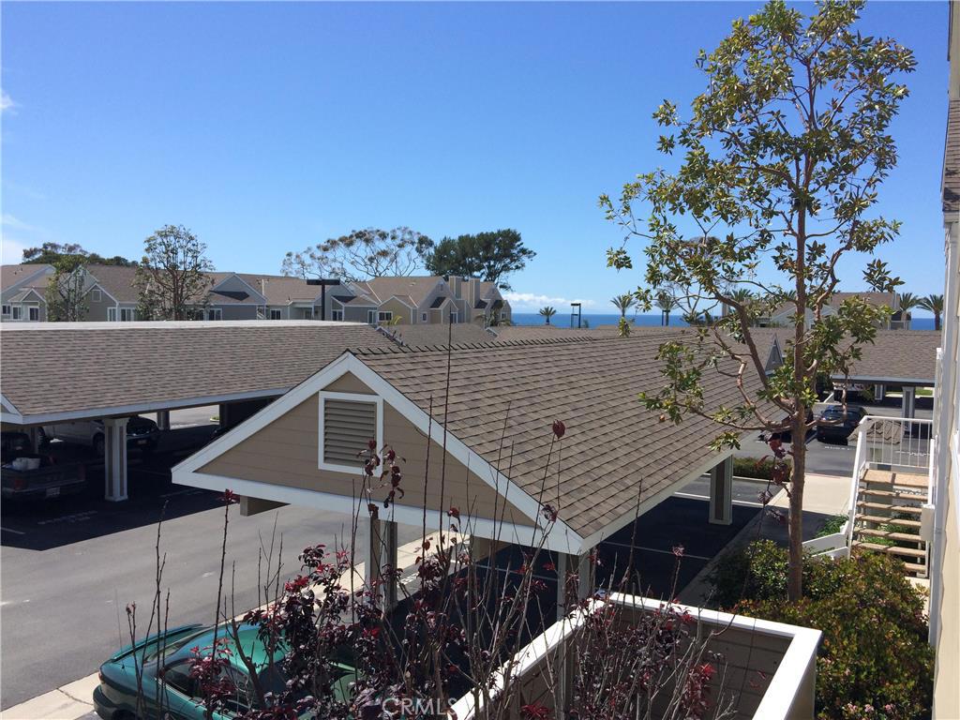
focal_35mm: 29
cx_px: 480
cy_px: 360
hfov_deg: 61.7
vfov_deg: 48.2
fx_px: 804
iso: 32
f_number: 2.2
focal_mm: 4.15
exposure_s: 1/2415
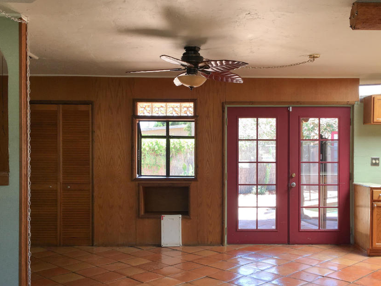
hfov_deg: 51.2
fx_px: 396
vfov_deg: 39.6
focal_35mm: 36
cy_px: 162
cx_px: 213
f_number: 2.2
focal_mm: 4.15
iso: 25
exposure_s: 1/60
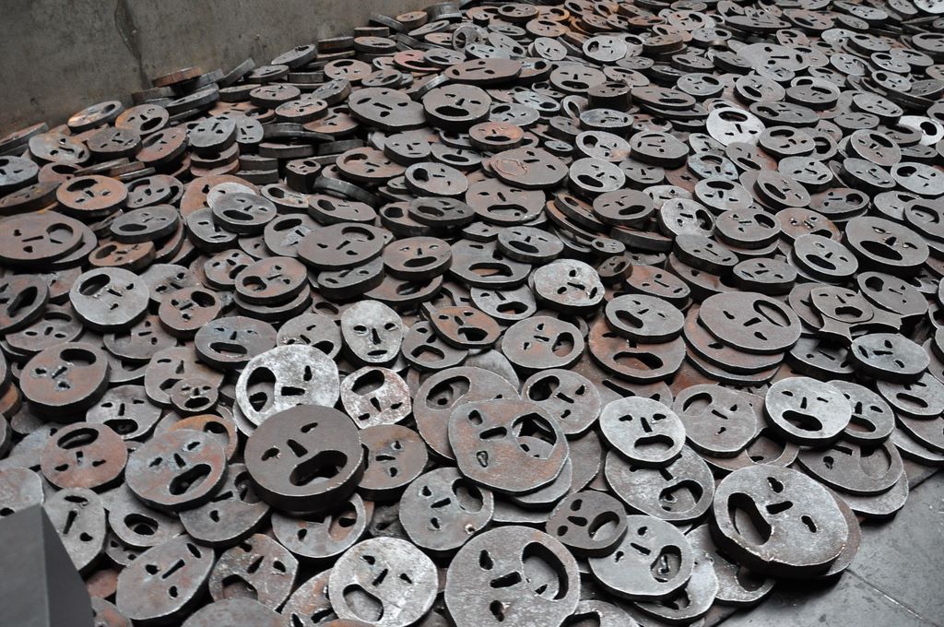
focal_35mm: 27
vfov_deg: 47.8
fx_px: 707
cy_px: 314
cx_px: 472
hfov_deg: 67.4
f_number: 5
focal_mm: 18
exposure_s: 1/5
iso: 800
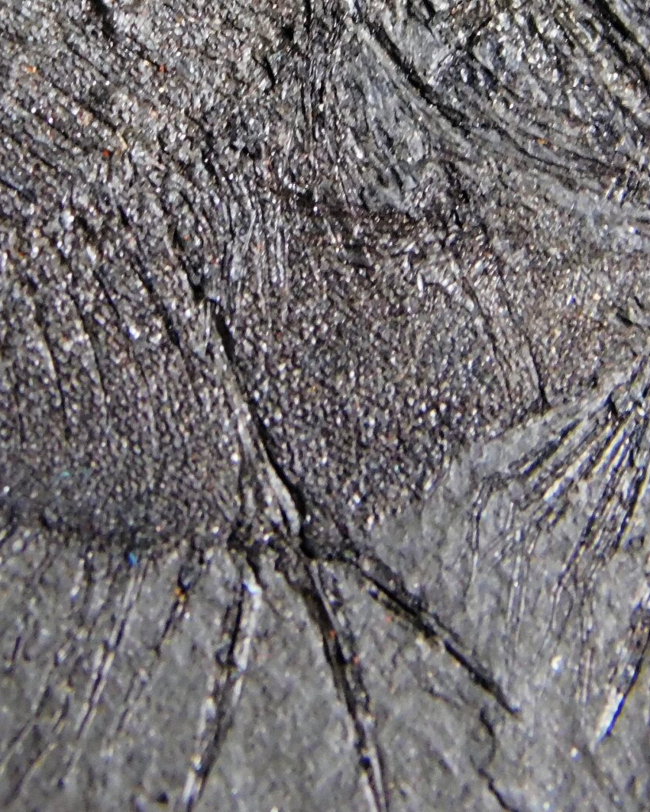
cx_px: 284
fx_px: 13107
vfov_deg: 3.5
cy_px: 98
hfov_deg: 2.8
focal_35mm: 545
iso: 320
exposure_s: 1/30
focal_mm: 41.3
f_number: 5.6
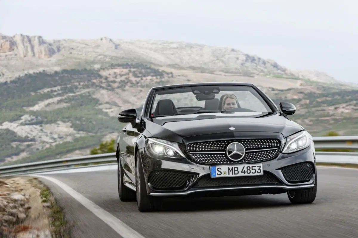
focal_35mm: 130
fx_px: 1293
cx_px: 179
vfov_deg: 10.5
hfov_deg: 15.8
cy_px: 119
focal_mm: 130
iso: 100
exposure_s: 1/30
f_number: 8
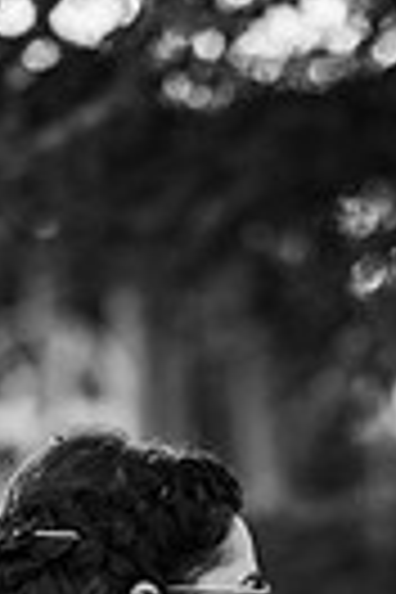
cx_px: 376
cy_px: 976
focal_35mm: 289
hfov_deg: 4.7
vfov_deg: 7.0
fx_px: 4768
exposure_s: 1/1000
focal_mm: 85
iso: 100
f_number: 2.5
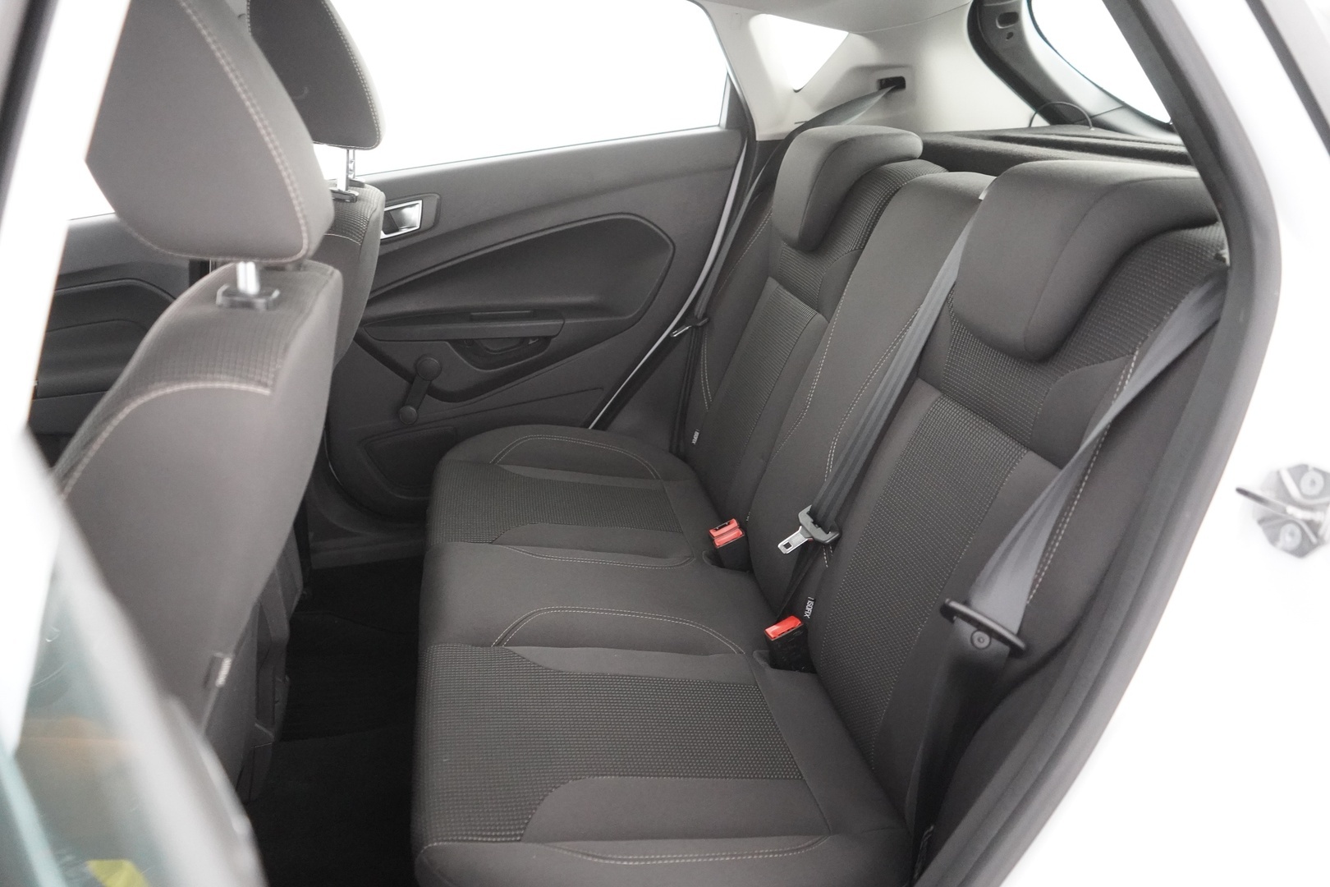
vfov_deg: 46.4
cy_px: 444
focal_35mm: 28
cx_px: 665
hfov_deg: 65.5
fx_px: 1034
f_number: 3.5
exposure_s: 1/50
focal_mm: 28
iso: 12800
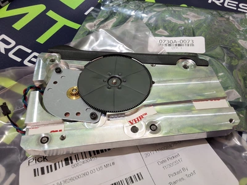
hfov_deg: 63.4
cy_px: 92
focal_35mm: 28
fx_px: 200
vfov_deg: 49.7
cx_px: 124
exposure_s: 1/40
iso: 125
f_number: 1.9
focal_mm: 2.91
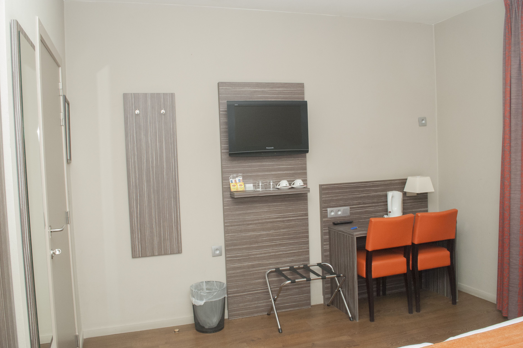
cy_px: 177
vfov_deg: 42.3
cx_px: 256
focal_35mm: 31
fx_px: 450
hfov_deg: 60.3
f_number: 9
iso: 800
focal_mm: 20
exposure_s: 1/25
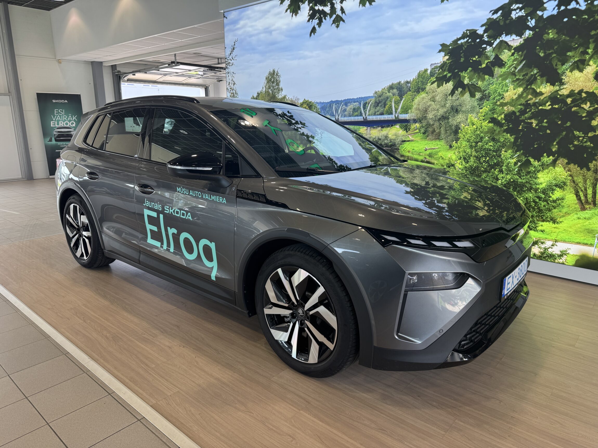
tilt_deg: -13.6
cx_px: 299
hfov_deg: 71.6
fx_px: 415
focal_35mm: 24
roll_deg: +0.4
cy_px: 224
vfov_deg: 56.8
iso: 64
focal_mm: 6.76
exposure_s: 1/123
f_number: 1.78
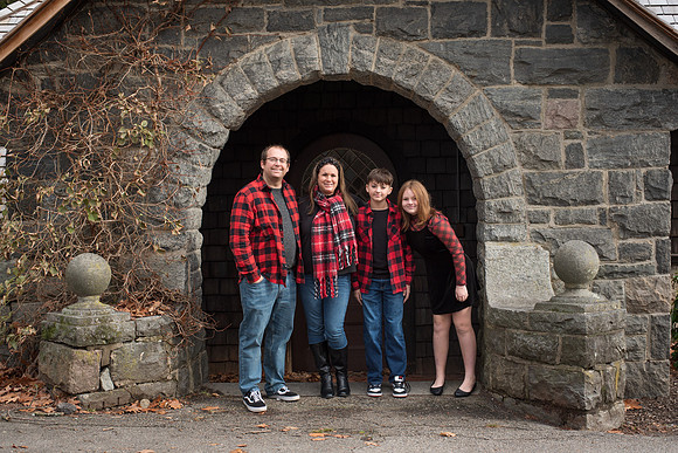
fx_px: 942
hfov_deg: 39.6
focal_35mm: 50
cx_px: 339
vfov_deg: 27.0
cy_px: 226
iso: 100
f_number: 4.5
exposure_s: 1/250
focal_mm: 50
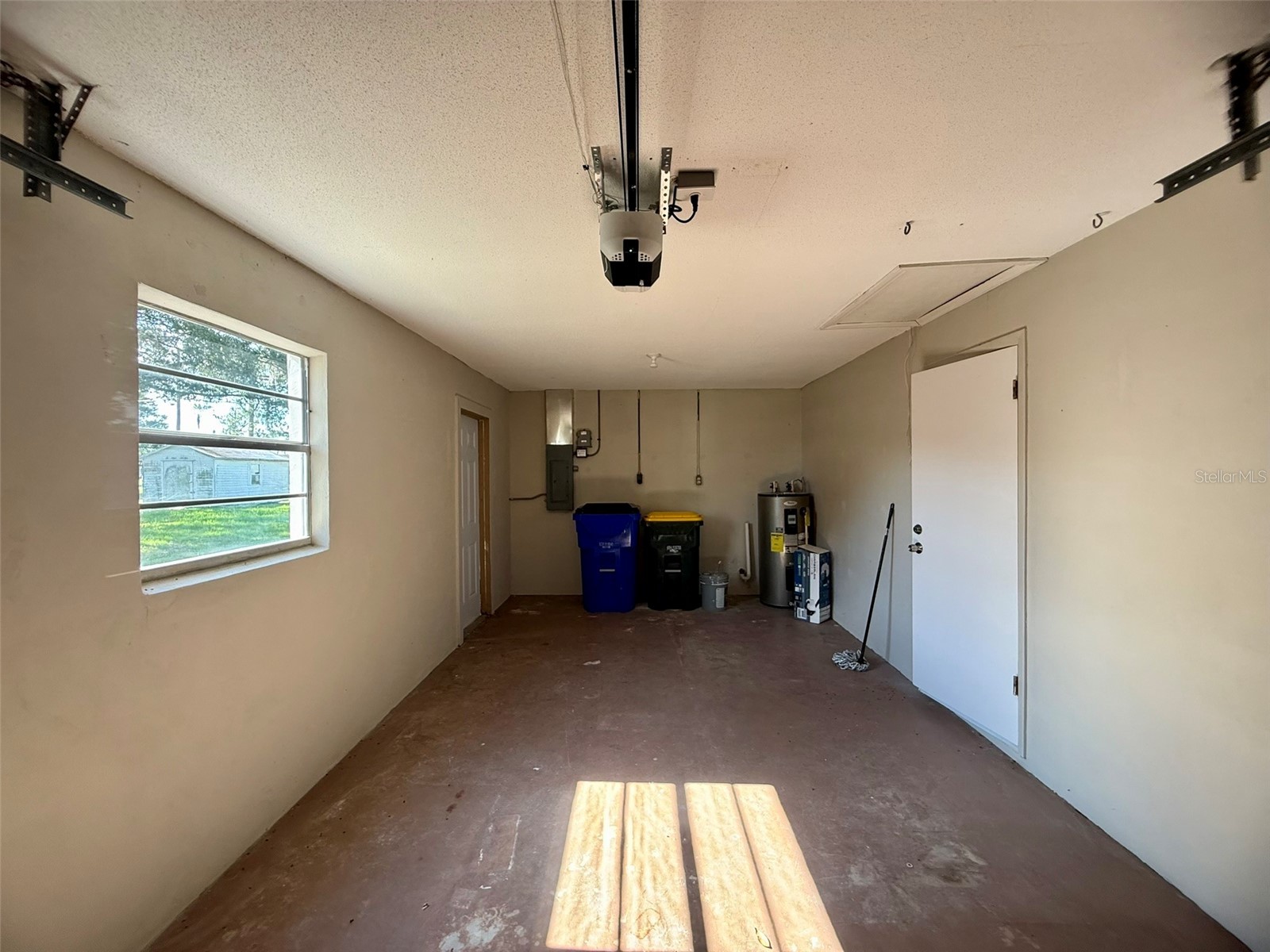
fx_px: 514
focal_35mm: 14
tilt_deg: -0.2
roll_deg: +0.3
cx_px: 635
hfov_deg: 102.1
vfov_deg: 85.7
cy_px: 476
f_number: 2.2
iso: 160
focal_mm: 2.22
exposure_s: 1/99
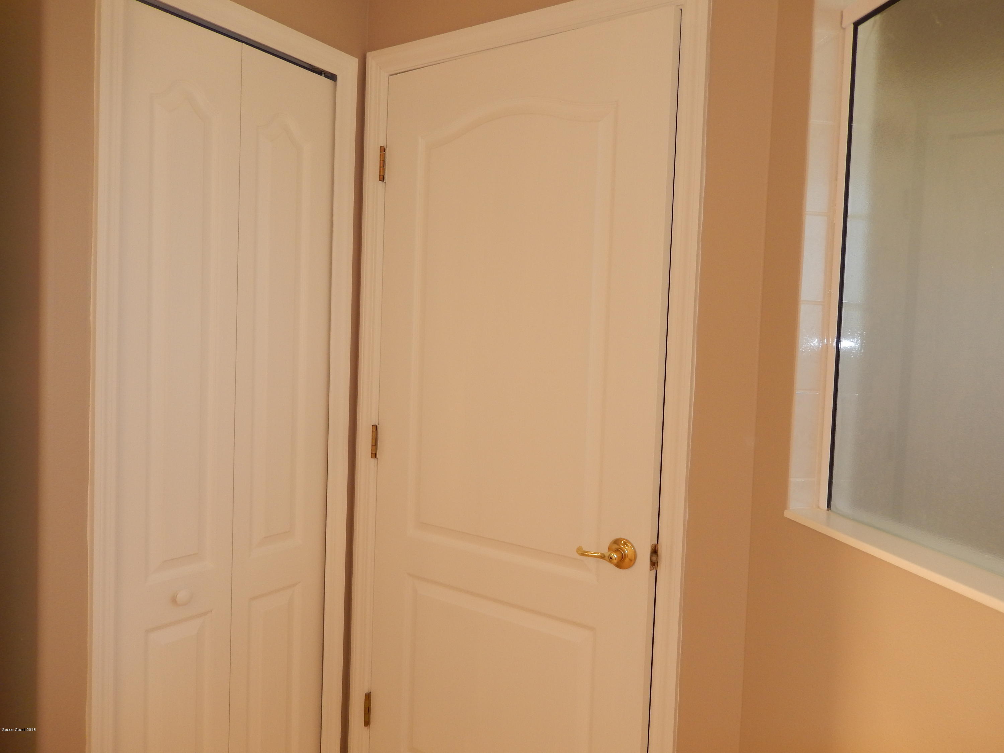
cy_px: 376
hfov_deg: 69.4
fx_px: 725
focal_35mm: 25
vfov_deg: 54.9
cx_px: 502
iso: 125
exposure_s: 1/50
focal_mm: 4.5
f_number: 3.4
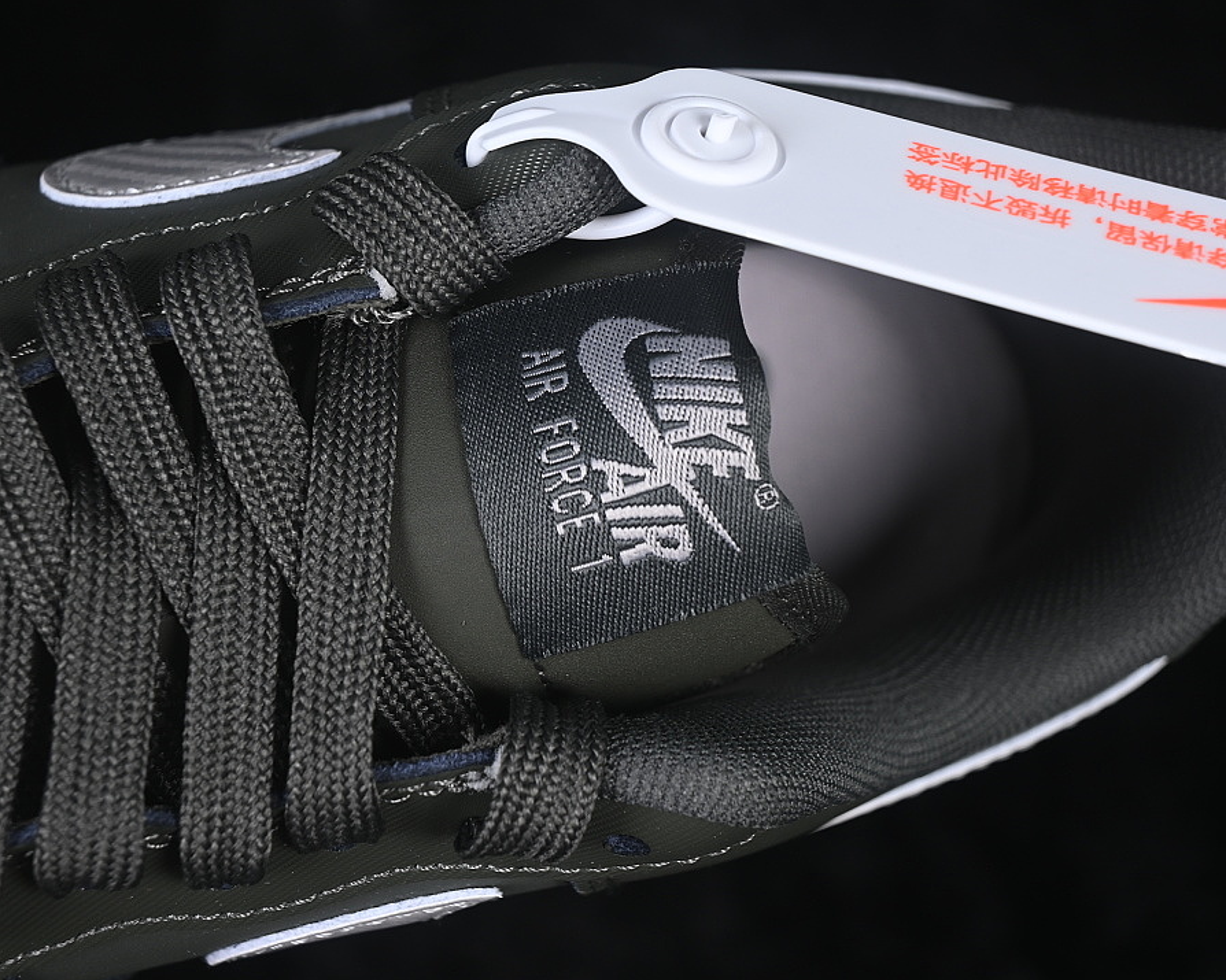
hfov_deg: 22.5
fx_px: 3084
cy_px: 489
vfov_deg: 18.1
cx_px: 520
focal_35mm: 85
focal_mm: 50
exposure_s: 1/60
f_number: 6.3
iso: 160
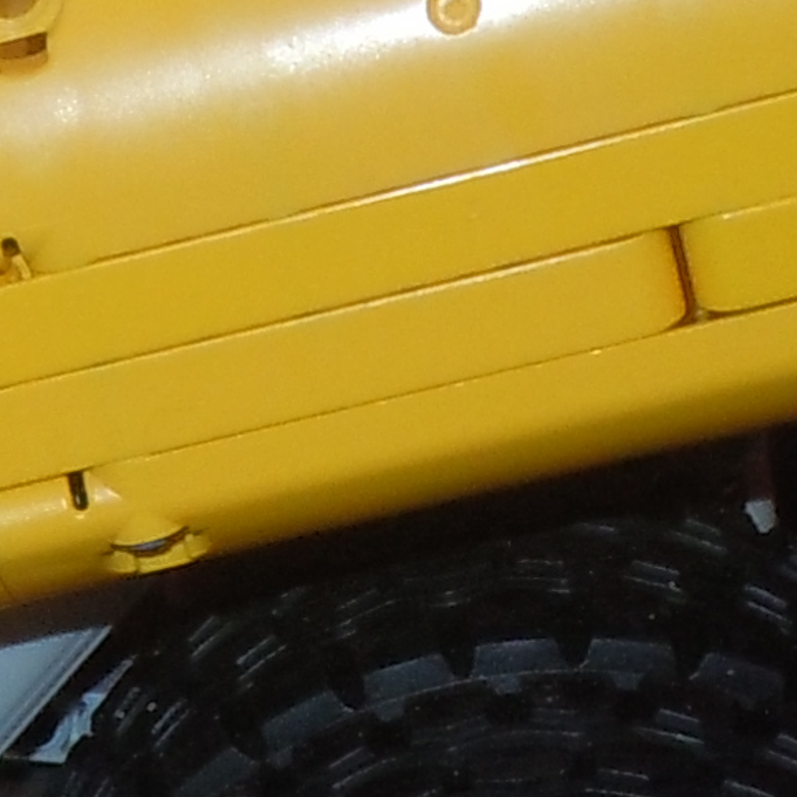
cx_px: -192
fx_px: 5132
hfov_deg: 8.8
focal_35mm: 197
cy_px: 587
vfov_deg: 8.9
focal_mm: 5.4
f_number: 3.5
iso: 160
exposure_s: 1/30
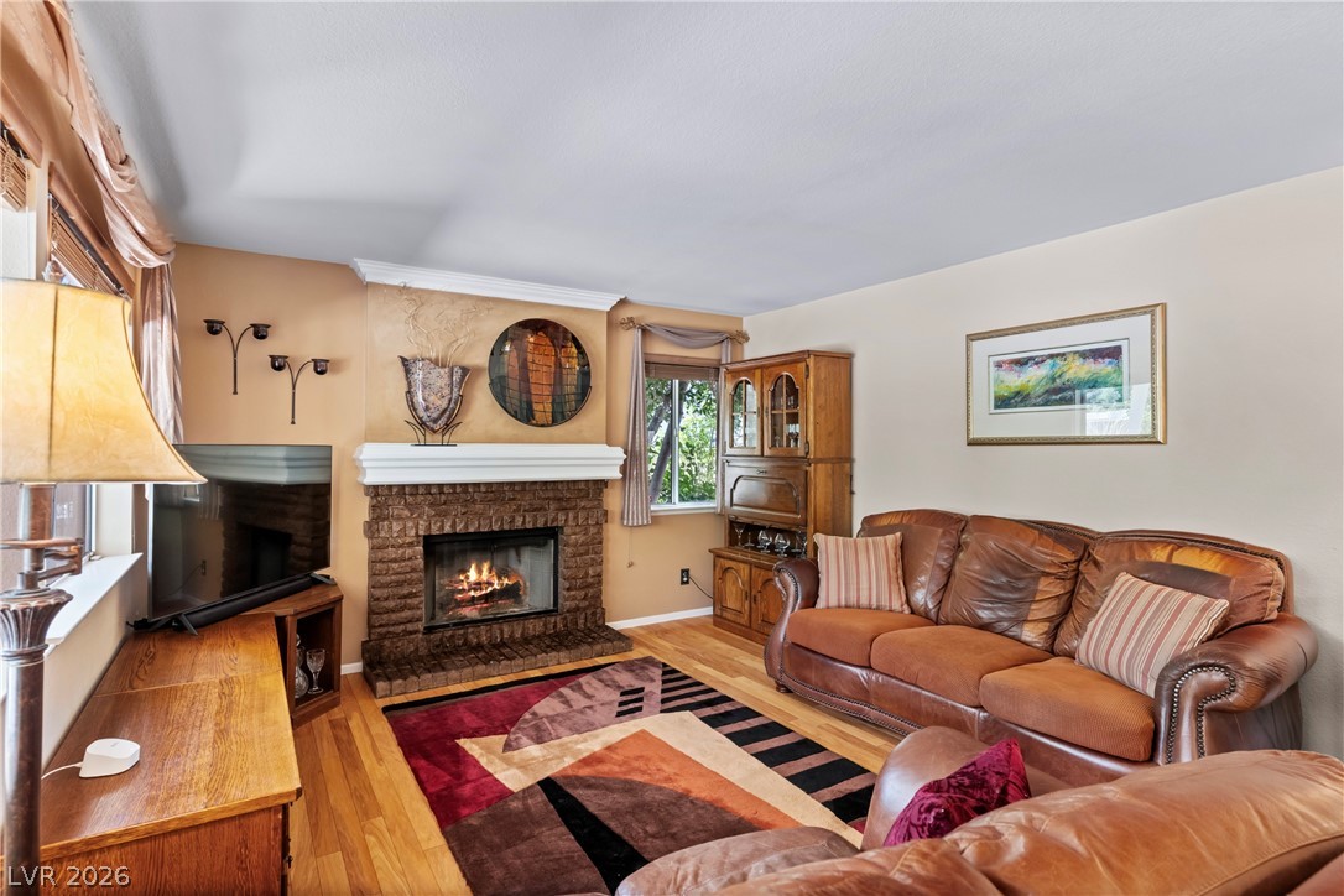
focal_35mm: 18
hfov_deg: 90.0
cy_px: 448
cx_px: 672
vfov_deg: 67.4
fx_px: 672
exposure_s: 1/2.5
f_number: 8
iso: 400
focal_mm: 18
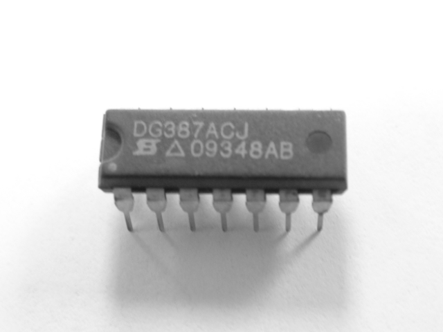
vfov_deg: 18.7
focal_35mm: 79
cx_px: 222
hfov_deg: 24.7
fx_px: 1011
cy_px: 166
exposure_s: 1/10
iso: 400
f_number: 4.3
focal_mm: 14.1
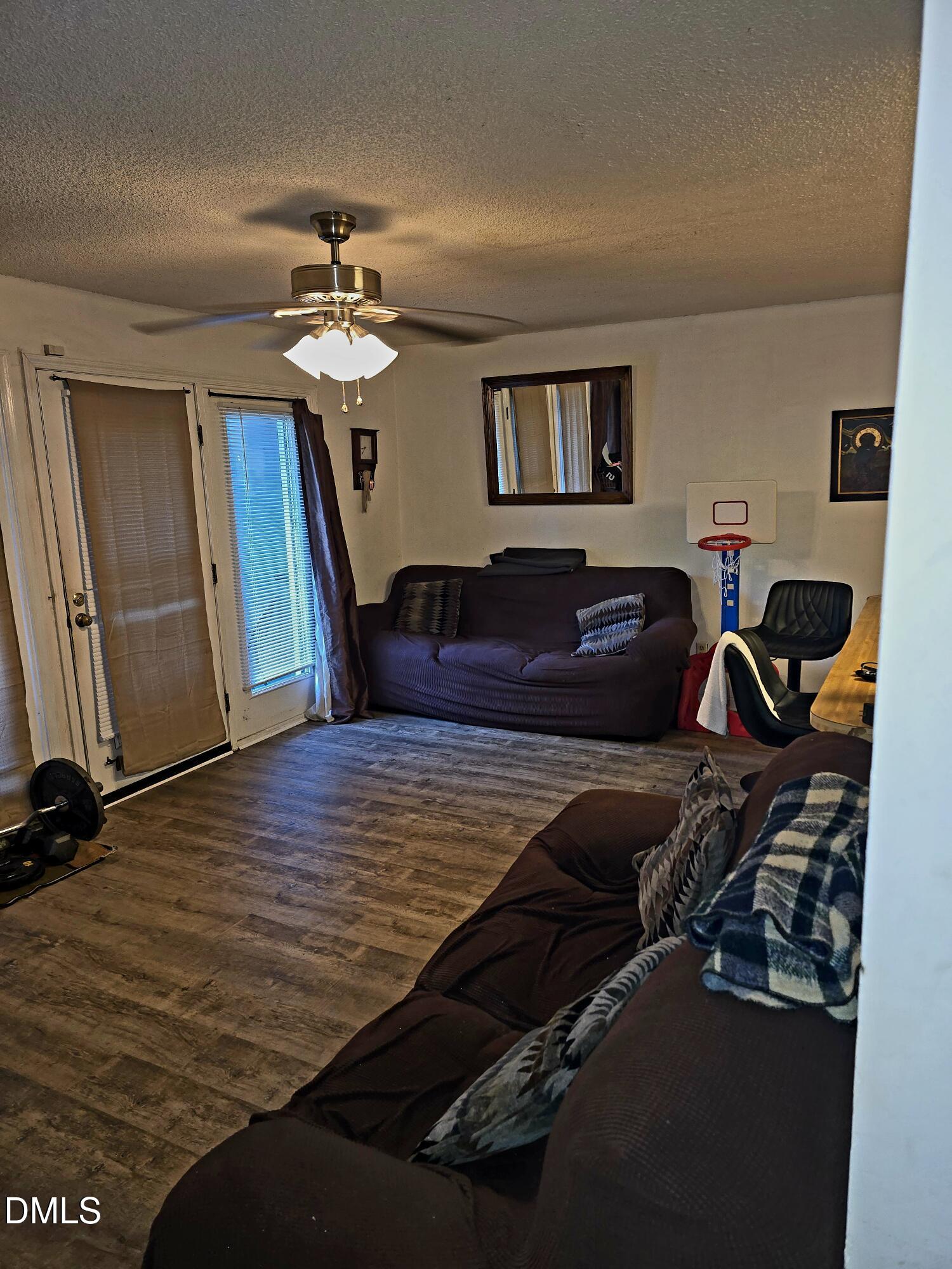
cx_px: 476
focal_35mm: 23
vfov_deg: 73.9
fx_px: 843
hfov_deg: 58.9
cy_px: 634
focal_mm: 6.3
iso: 125
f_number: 1.7
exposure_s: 1/24
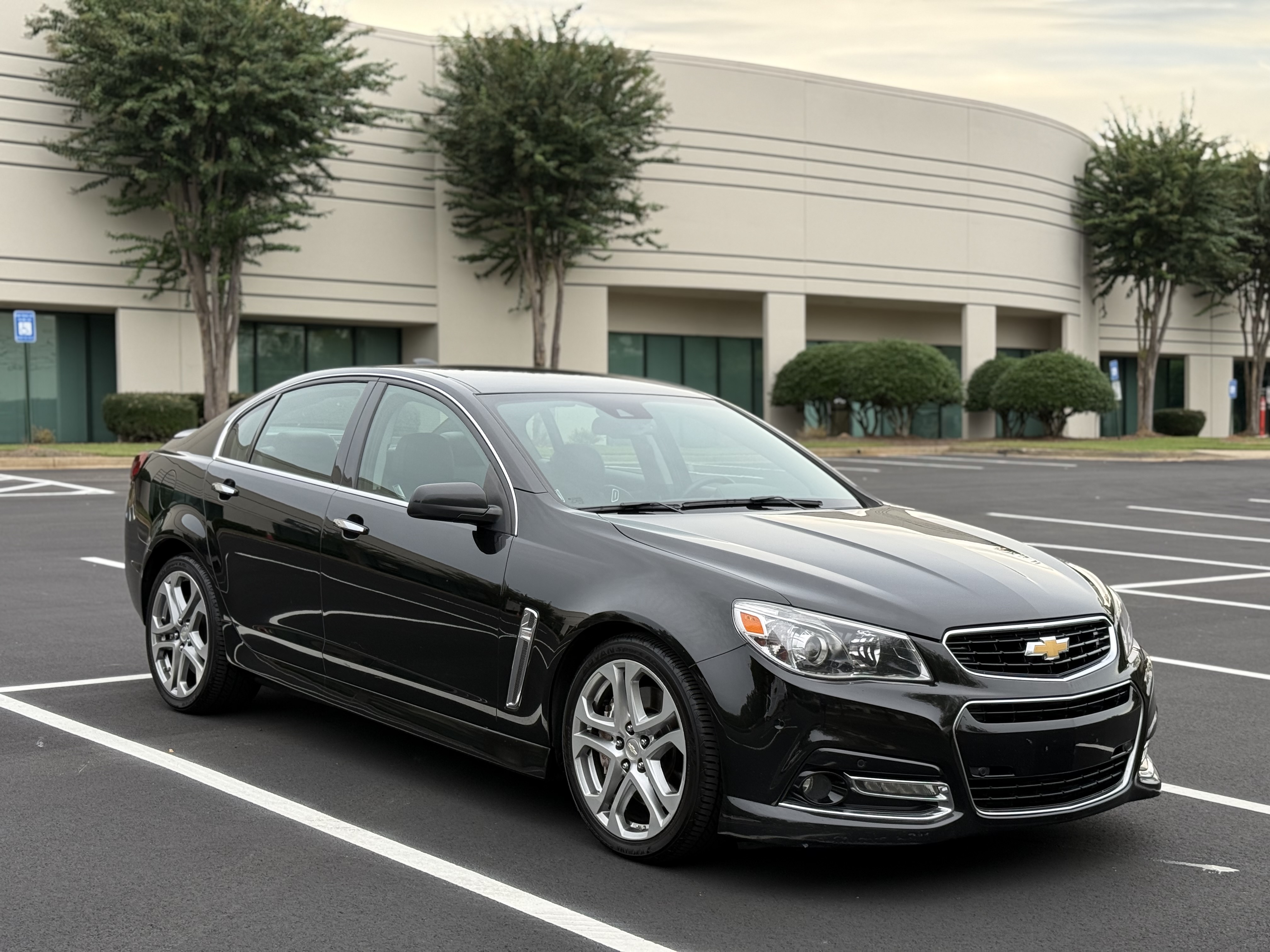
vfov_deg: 30.3
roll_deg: +0.8
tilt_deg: -0.8
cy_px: 476
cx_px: 635
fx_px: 1761
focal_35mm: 48
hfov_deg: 39.7
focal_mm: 6.76
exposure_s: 1/190
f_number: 1.78
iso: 80
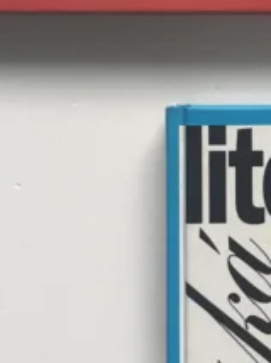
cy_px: 68
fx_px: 1402
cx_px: 368
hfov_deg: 10.8
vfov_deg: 14.6
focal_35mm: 134
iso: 25
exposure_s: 1/50
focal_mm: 3.99
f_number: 1.8
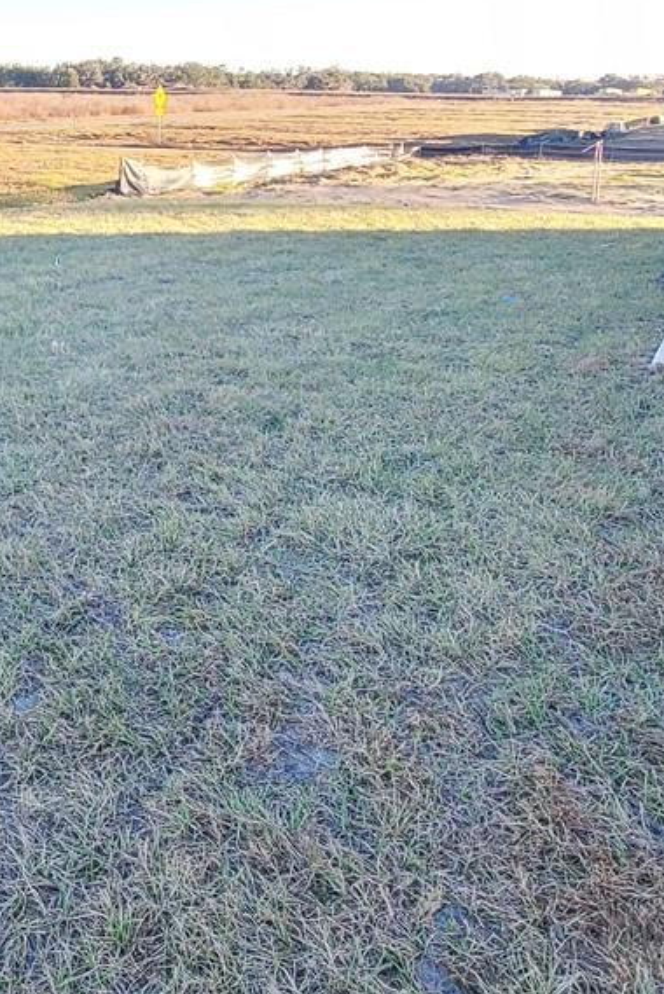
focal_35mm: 38
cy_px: 227
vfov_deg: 48.4
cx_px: -35
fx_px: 1050
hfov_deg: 31.7
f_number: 2.2
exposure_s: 1/120
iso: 80
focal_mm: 1.8
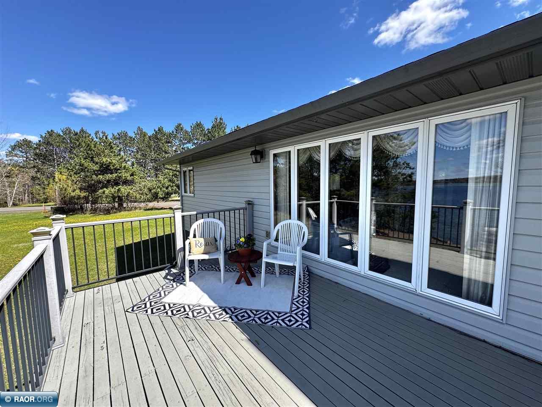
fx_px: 219
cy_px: 204
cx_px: 271
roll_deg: +0.6
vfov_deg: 85.7
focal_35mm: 14
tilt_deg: -5.1
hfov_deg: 102.1
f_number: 2.2
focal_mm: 2.22
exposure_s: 1/693
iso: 50
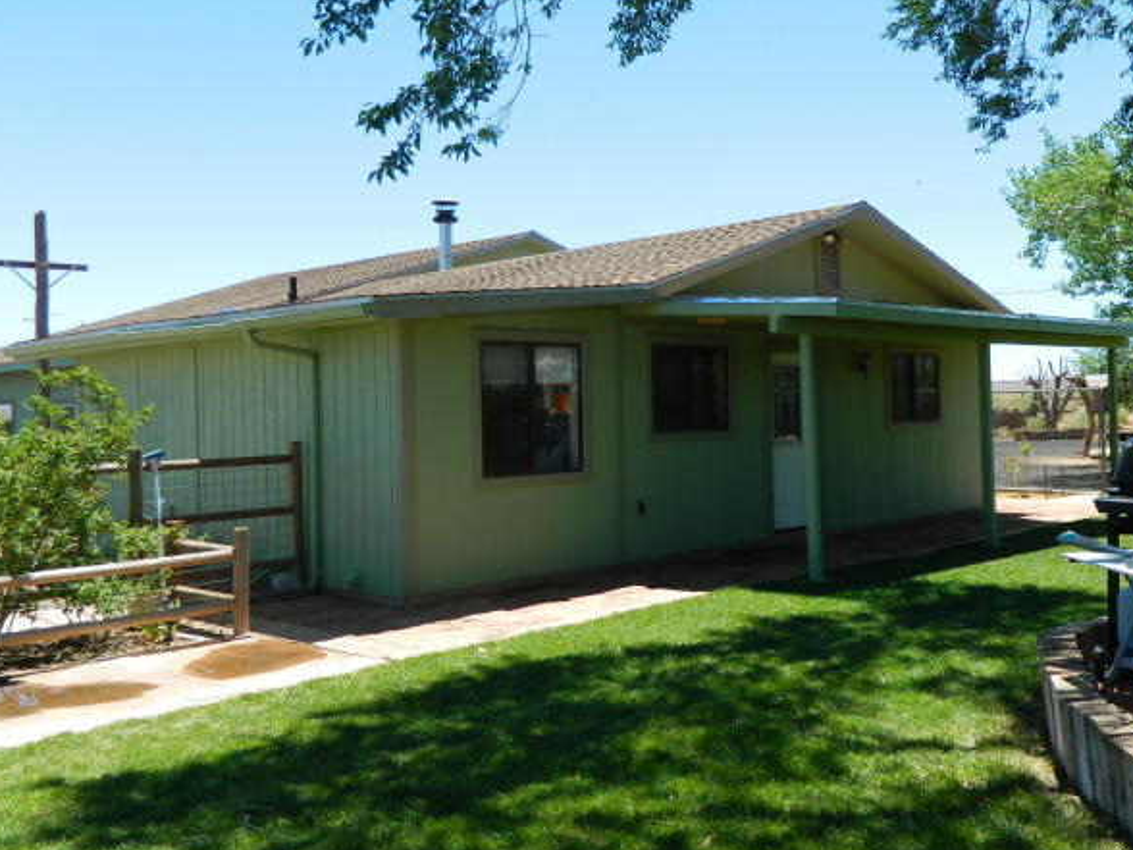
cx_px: 667
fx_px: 1113
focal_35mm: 34
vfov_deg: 41.8
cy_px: 387
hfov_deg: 53.7
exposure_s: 1/640
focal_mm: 4.5
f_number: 3.1
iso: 80
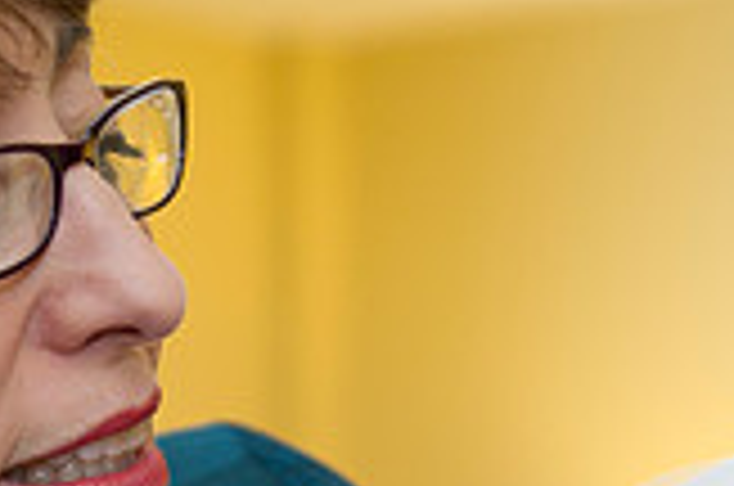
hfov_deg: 12.0
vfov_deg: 7.9
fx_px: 3480
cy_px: 644
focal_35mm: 171
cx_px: 671
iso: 640
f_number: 2.8
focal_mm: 48
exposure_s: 1/125
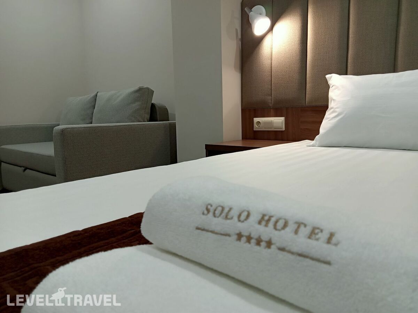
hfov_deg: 63.4
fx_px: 338
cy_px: 156
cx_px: 209
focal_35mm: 28
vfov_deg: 49.7
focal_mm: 3.65
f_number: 2.2
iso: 279
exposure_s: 1/33.3
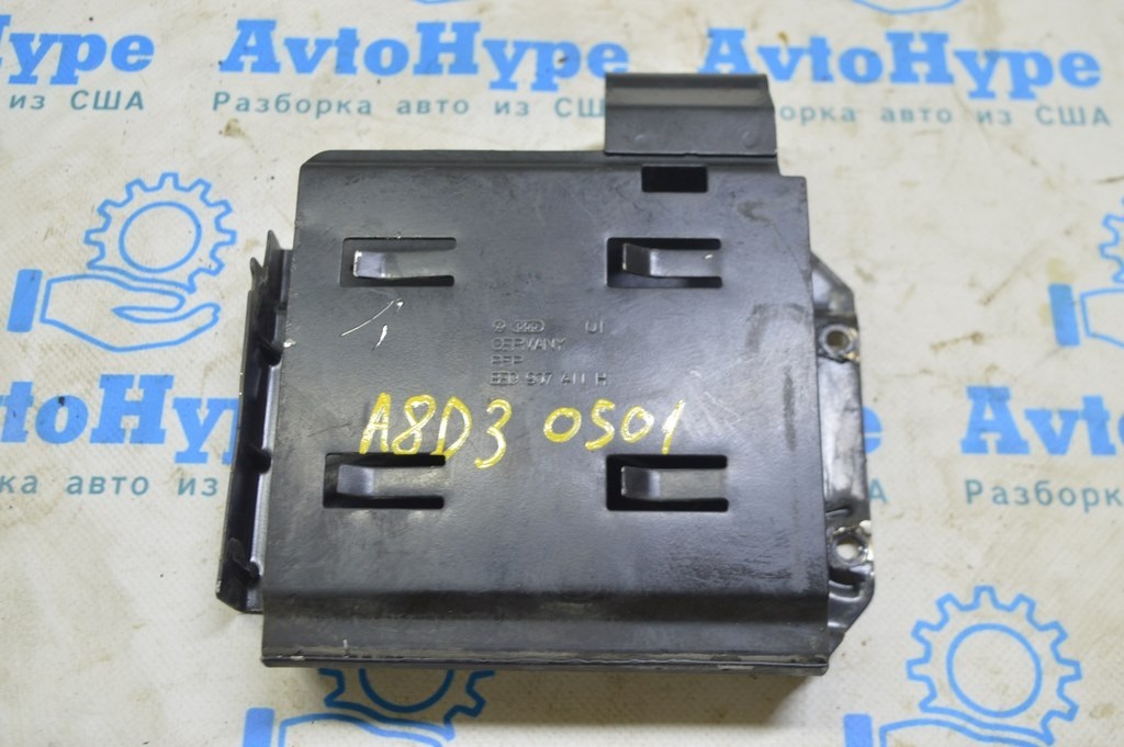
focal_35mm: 44
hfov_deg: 45.0
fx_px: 1357
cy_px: 374
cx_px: 562
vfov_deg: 30.8
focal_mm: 29
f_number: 5.6
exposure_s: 1/20
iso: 400
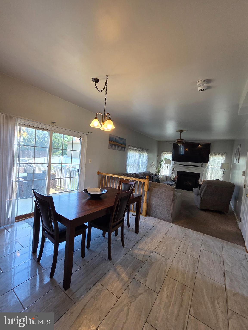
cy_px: 165
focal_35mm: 13
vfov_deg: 106.2
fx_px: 124
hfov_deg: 89.9
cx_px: 124
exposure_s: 1/120
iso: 100
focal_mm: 2.2
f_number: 2.2
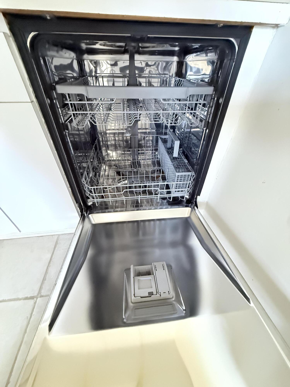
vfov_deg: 102.1
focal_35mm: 14
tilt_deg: -40.5
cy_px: 194
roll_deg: -2.0
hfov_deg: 85.7
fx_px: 156
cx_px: 145
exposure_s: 1/46
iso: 1250
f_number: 2.2
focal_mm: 2.22
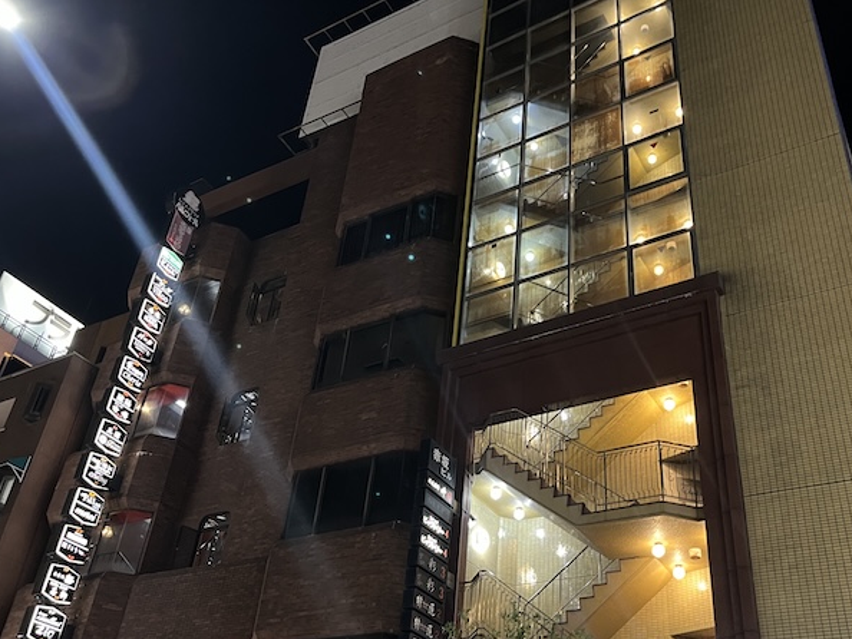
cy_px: 373
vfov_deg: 40.6
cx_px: 449
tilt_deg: +33.8
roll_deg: -5.4
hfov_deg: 52.6
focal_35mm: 35
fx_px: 862
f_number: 1.6
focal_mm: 5.1
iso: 500
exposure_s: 1/30
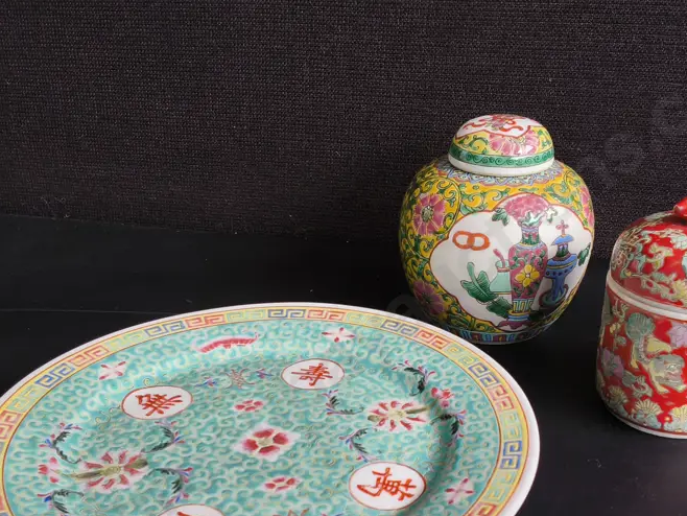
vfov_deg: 34.1
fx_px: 834
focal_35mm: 42
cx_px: 380
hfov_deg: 44.7
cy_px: 334
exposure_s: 1/100
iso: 40
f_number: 2
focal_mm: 2.87
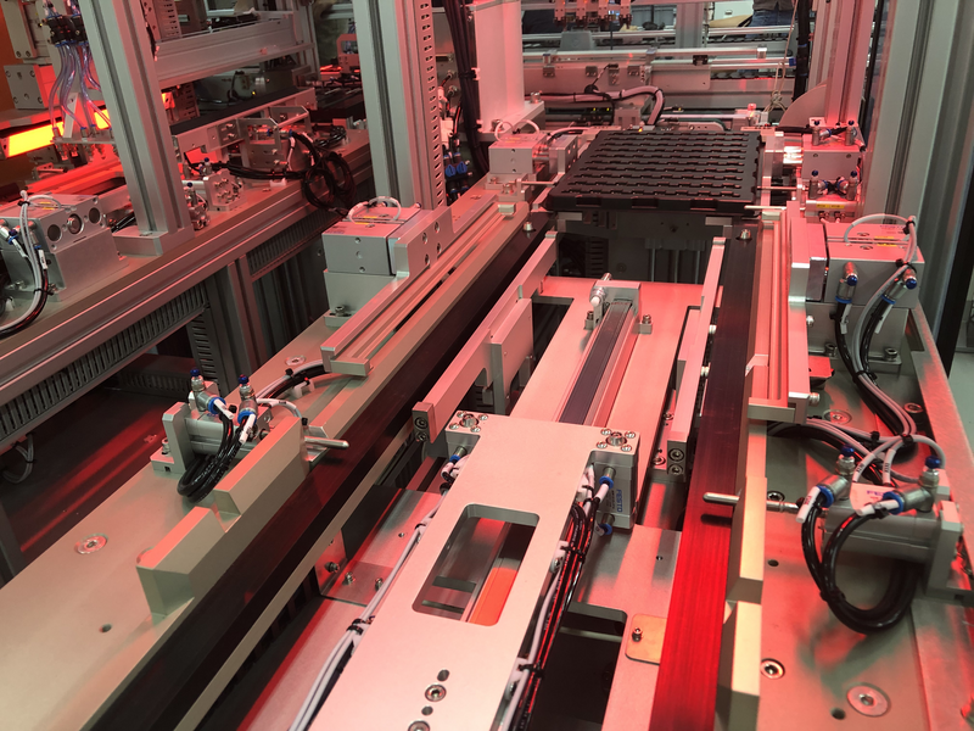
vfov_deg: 49.7
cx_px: 487
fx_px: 788
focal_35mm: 28
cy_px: 366
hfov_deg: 63.4
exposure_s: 1/17
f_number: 1.8
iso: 50
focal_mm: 3.99
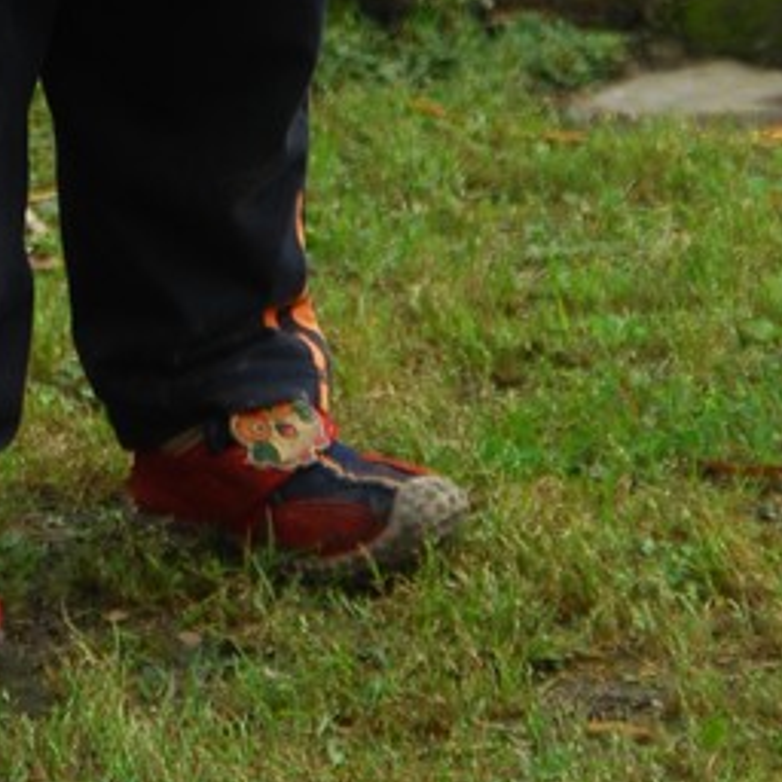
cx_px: 2
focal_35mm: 399
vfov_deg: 4.3
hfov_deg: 4.4
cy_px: -638
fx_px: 10198
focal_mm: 80
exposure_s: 1/100
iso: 100
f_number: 8
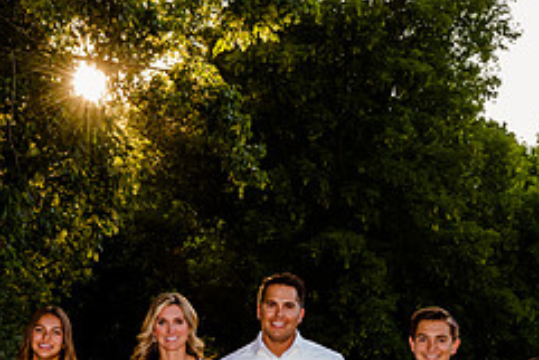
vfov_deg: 17.0
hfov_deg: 25.6
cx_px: 209
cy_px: 330
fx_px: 1183
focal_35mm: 79
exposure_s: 1/250
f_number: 6.3
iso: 1000
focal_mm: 24
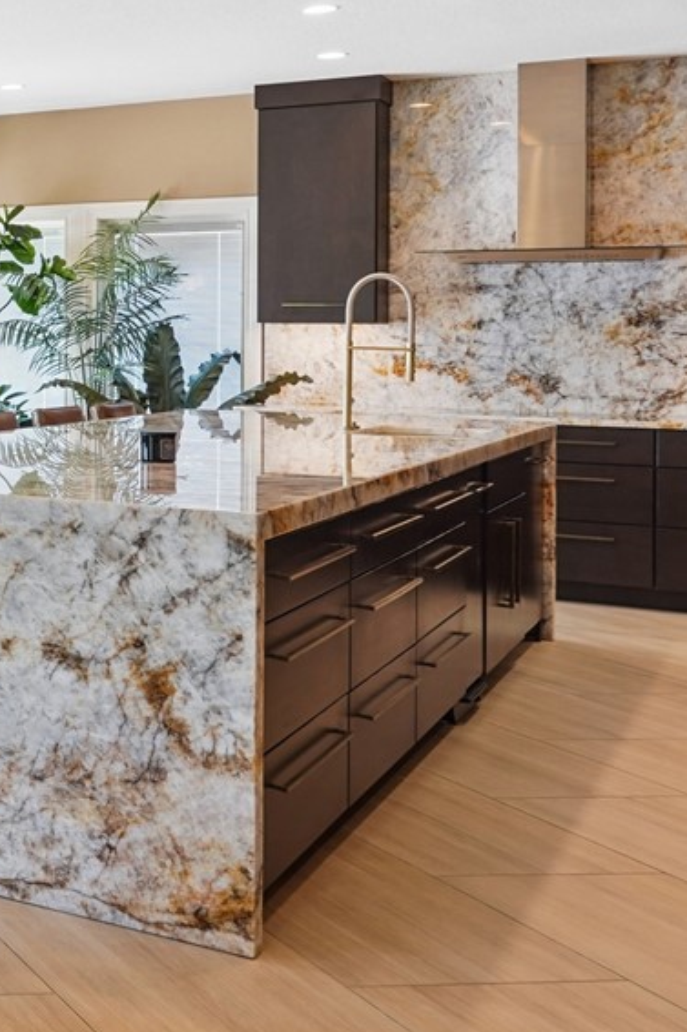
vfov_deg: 36.6
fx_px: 1547
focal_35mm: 54
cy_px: 356
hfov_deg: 19.4
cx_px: -522
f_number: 9
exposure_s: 1/15
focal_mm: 18
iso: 400
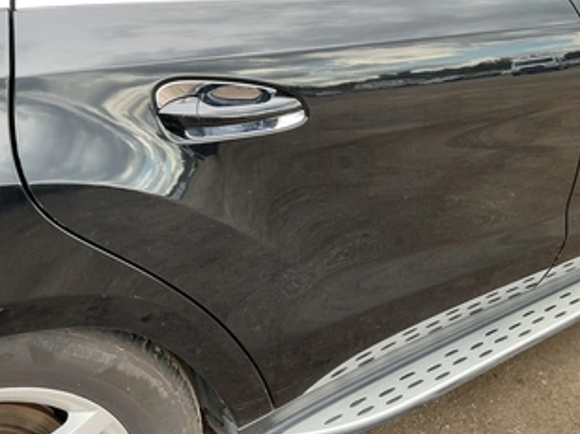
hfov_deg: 51.0
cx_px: 347
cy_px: 168
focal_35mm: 36
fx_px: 603
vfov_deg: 39.4
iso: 16
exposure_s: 1/122
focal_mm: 3
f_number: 1.8
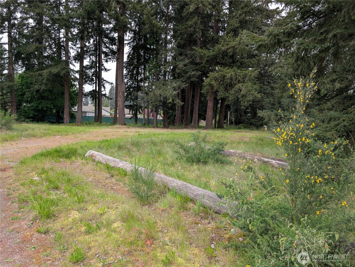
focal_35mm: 24
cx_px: 178
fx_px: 246
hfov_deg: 71.5
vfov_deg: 56.9
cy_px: 134
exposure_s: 1/326
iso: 21
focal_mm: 6.9
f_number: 1.68
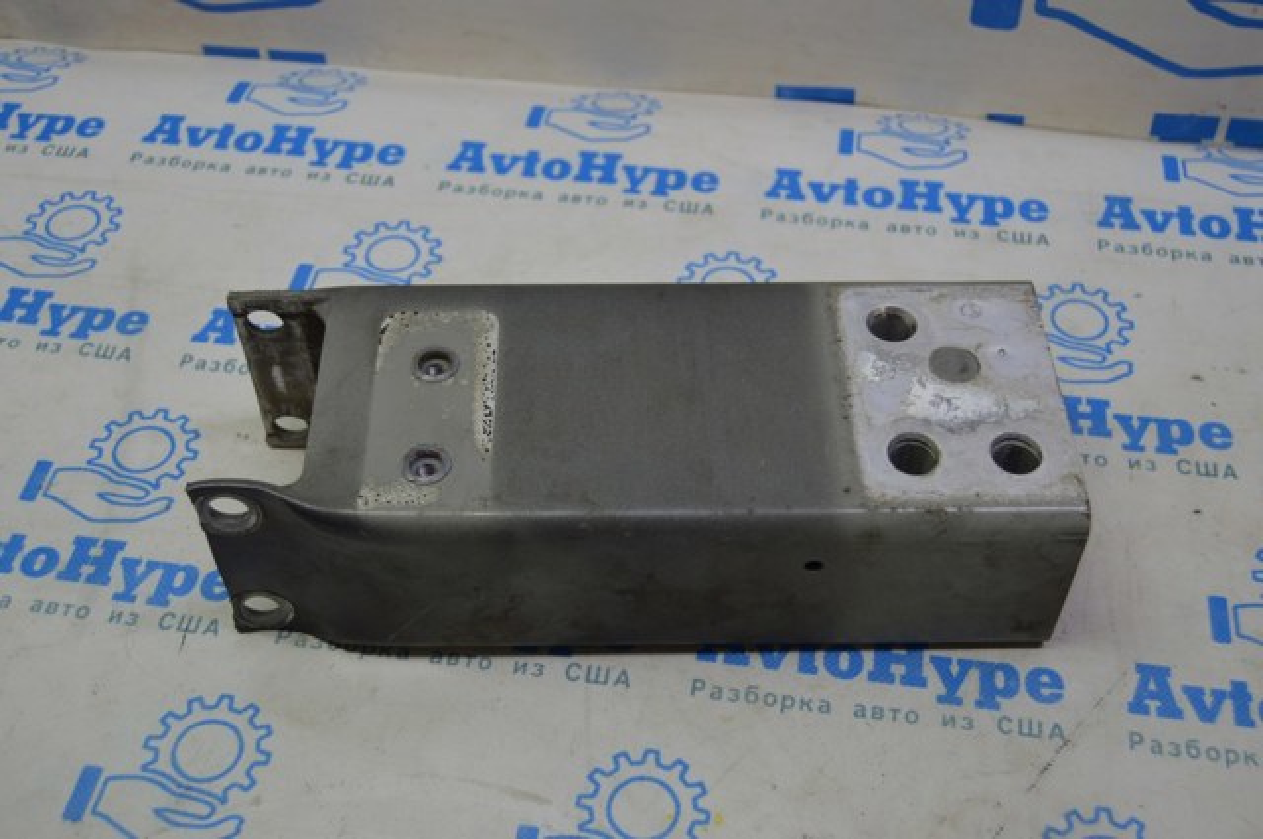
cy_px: 420
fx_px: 1472
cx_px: 632
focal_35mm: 42
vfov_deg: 31.8
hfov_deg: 46.5
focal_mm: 28
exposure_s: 1/80
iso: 400
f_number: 4.5
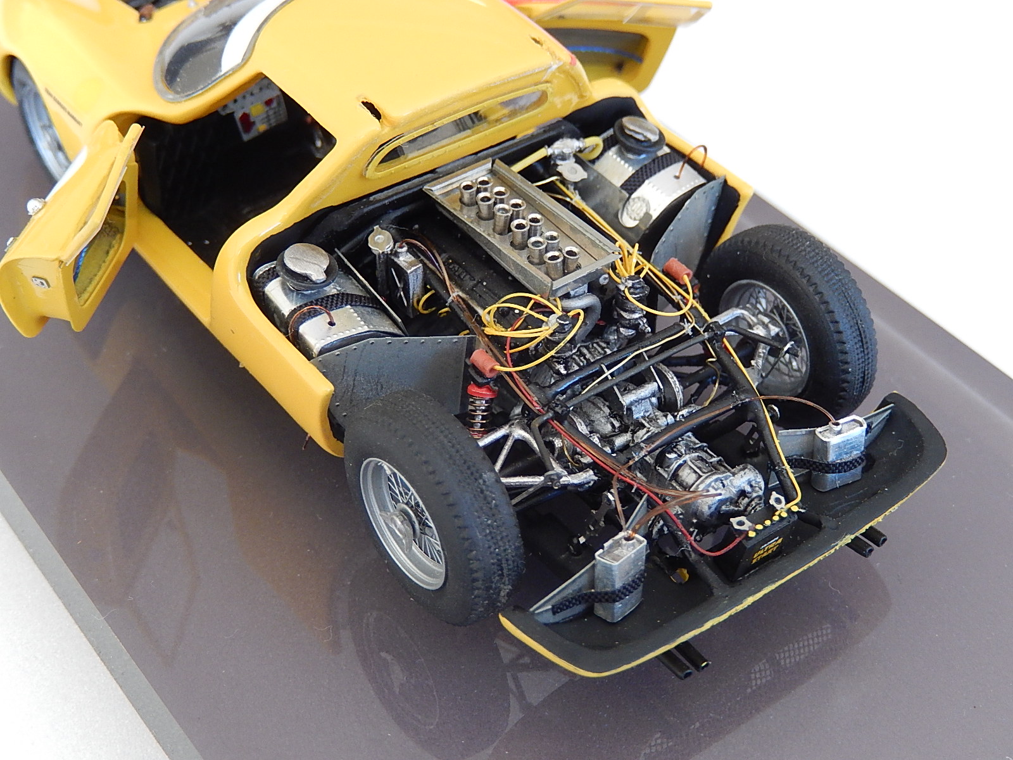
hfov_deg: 37.5
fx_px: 1492
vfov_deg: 28.6
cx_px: 506
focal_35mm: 51
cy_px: 380
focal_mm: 9.2
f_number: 4.5
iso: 280
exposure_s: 1/30
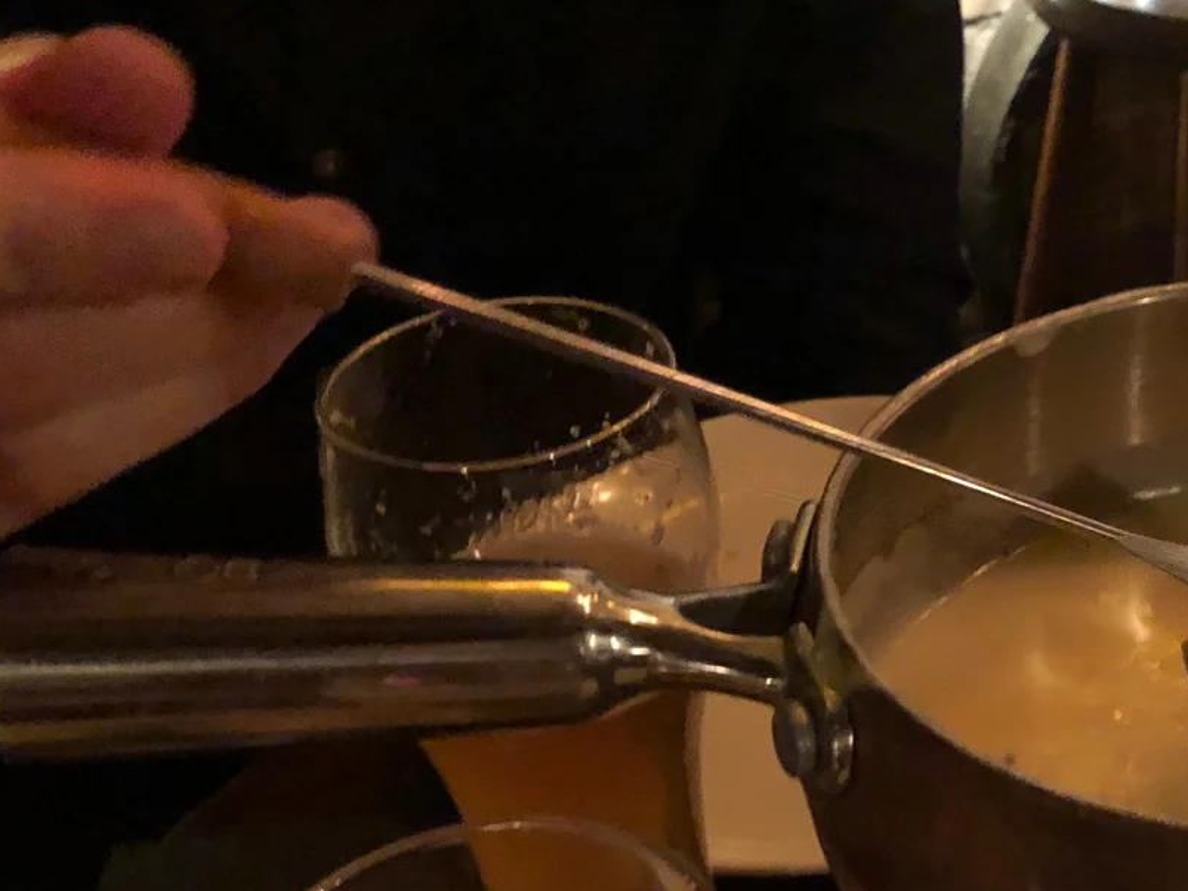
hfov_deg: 29.8
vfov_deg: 24.4
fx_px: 2059
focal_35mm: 60
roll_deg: -1.8
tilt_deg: -32.6
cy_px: 536
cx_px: 1209
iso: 320
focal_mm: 3.99
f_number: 1.8
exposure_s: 1/4
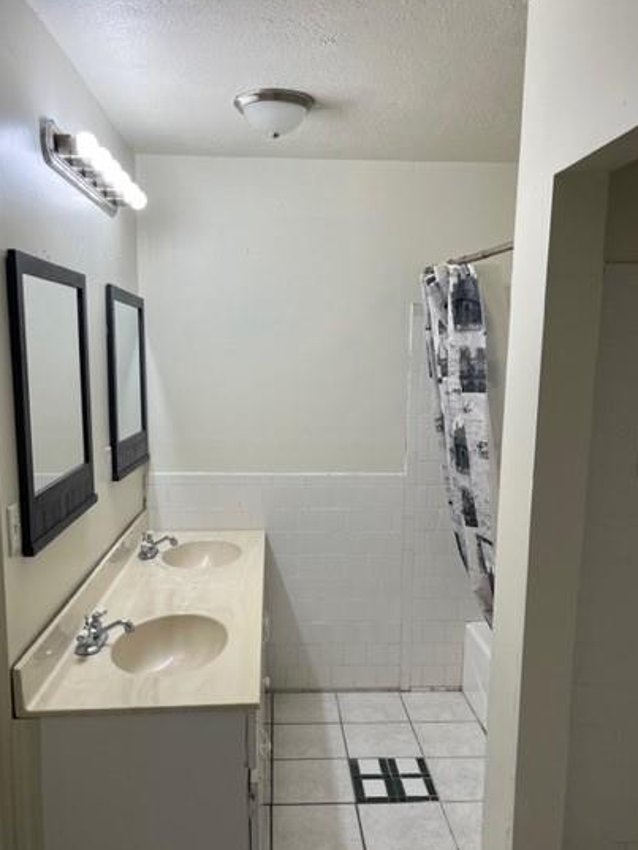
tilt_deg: -8.6
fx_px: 762
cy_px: 464
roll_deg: +0.1
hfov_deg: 45.4
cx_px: 299
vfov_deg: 58.2
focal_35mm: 31
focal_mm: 5.1
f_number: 1.6
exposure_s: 1/146
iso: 50
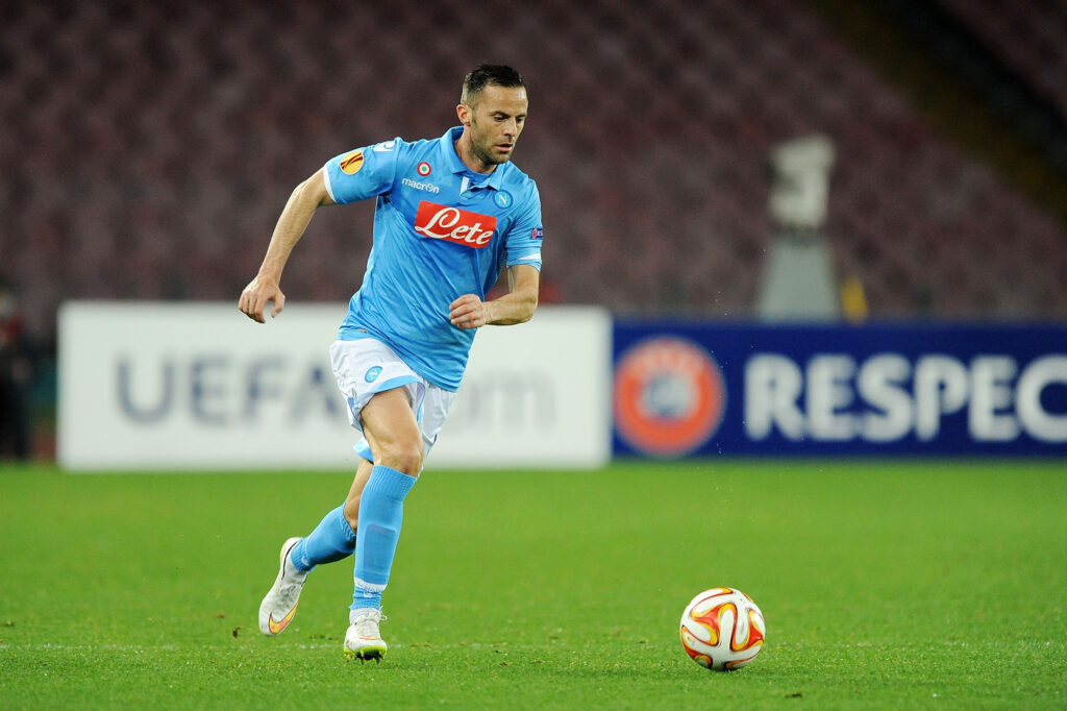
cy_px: 356
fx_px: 16295
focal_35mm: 550
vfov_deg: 2.5
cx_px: 534
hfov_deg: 3.8
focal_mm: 550
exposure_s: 1/640
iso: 2500
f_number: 4
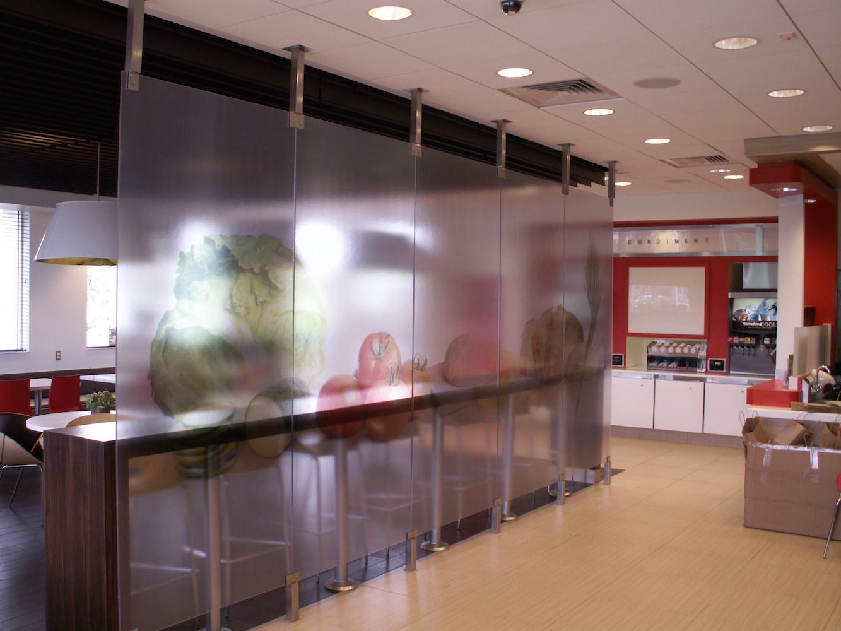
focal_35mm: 35
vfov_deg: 40.7
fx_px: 850
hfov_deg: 52.6
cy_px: 316
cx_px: 420
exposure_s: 1/40
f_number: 2.8
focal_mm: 5.86
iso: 50
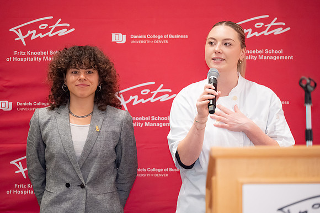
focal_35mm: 175
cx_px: 160
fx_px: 1555
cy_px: 106
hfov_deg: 11.8
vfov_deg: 7.8
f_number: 2.8
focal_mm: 175
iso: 8000
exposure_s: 1/125
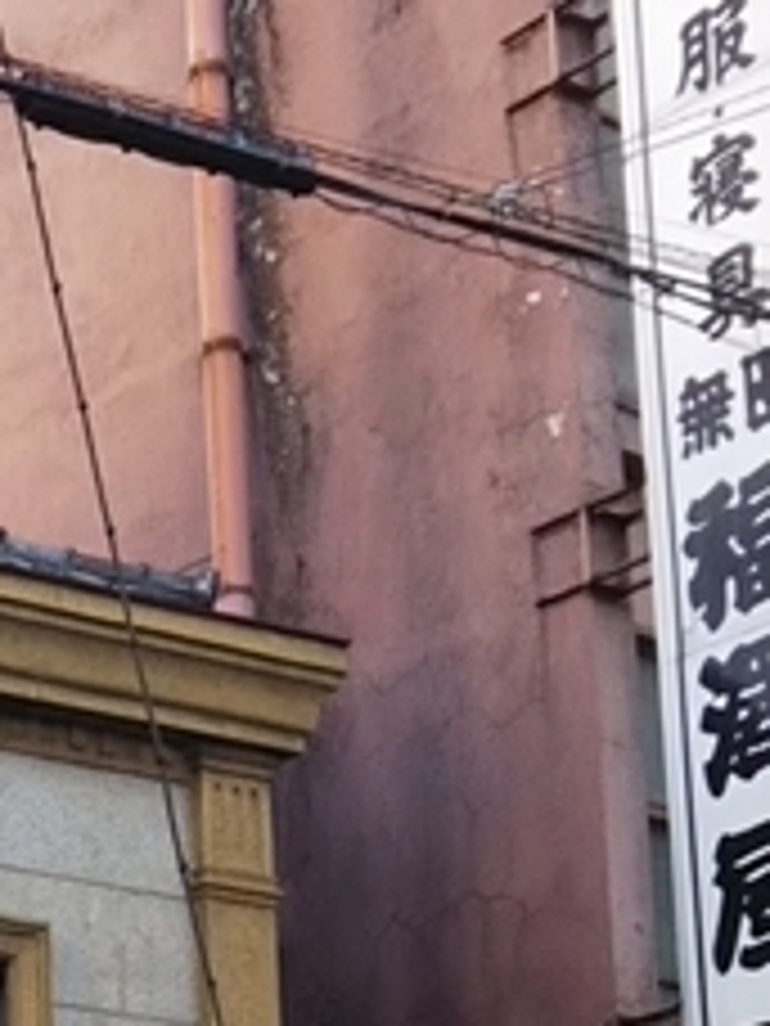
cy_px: 1476
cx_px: -693
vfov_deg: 13.8
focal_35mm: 135
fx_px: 4004
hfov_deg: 10.3
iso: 32
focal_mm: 4
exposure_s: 1/120
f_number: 2.2
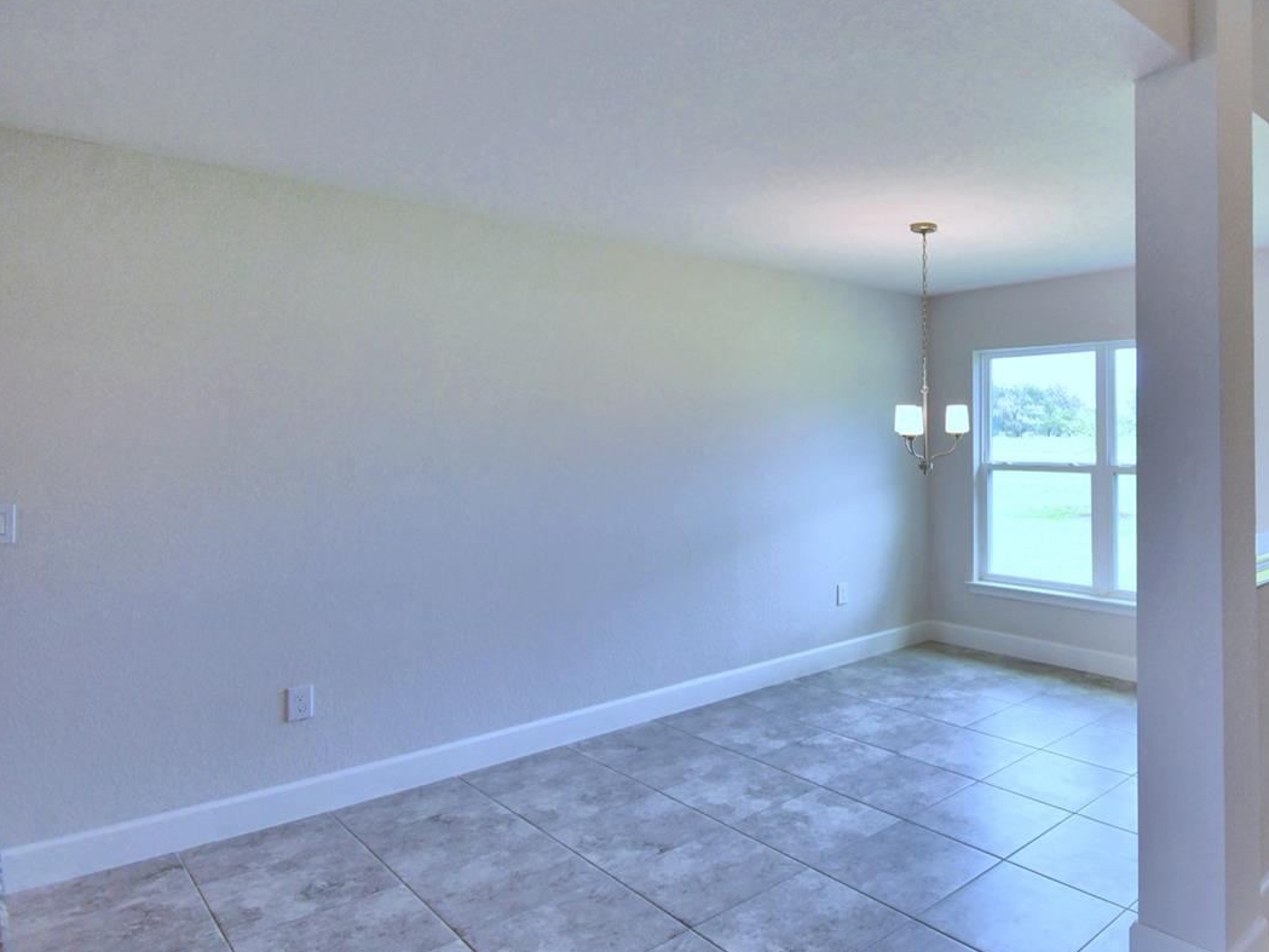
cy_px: 404
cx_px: 935
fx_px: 807
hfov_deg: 71.7
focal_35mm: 22
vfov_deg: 60.8
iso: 250
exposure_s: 1/125
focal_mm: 10
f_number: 4.5
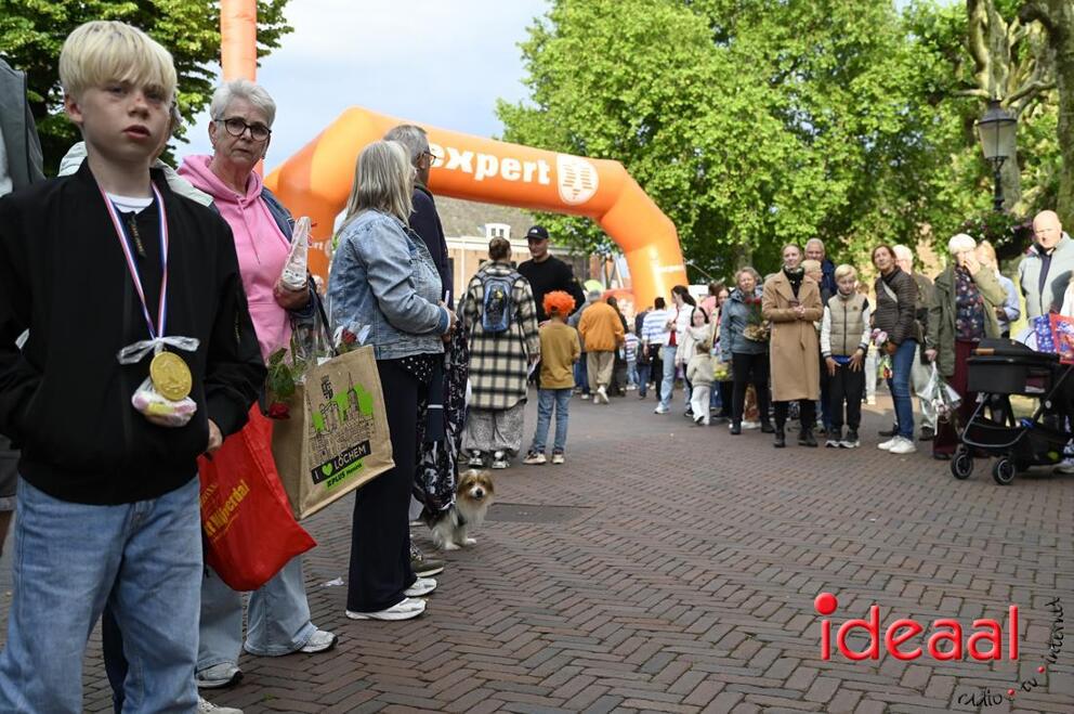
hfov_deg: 53.2
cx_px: 537
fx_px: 1073
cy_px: 357
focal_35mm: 36
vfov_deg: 36.8
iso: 200
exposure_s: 1/250
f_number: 5
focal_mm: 36
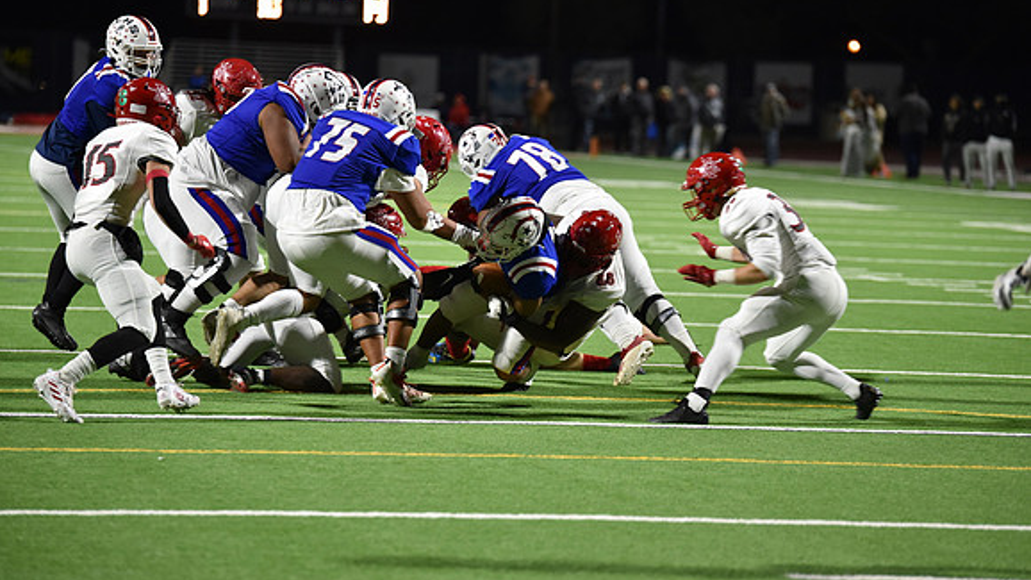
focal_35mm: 184
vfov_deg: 6.6
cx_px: 516
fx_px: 5030
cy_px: 249
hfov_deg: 11.7
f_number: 2.8
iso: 3200
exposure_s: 1/500
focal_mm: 175
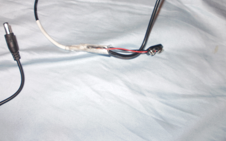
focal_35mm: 39
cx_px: 111
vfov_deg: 32.7
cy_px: 57
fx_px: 240
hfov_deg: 50.4
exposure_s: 1/30
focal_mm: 6.3
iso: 125
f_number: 3.5
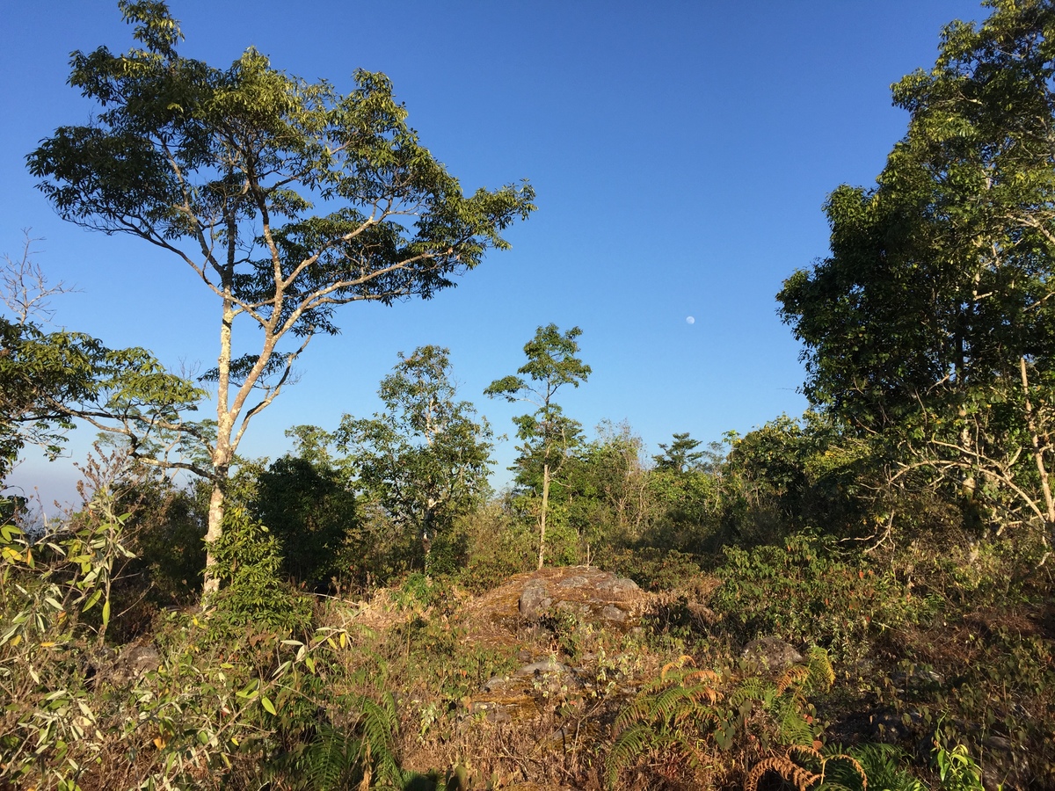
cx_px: 528
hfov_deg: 61.7
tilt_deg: +9.2
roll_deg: -4.1
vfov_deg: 48.2
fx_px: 884
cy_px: 396
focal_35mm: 29
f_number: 2.2
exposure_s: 1/1412
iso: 32
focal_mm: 4.15
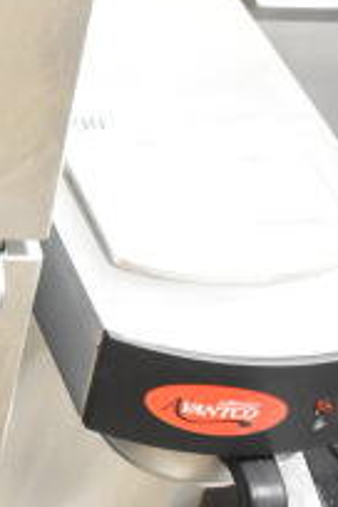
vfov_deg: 14.0
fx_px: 1989
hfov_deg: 9.0
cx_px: -398
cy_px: -127
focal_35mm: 141
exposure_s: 1/30
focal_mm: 21
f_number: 3.8
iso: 2500
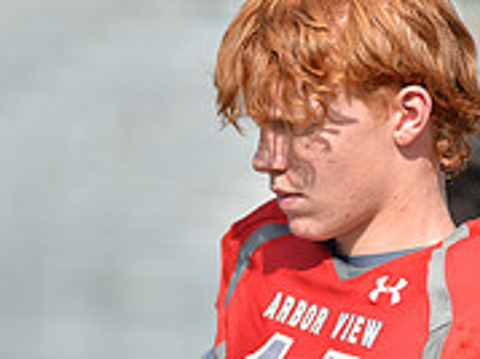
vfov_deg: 2.4
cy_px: 455
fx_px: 8633
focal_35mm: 623
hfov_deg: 3.2
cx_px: 396
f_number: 2.8
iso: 100
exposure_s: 1/1600
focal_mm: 200
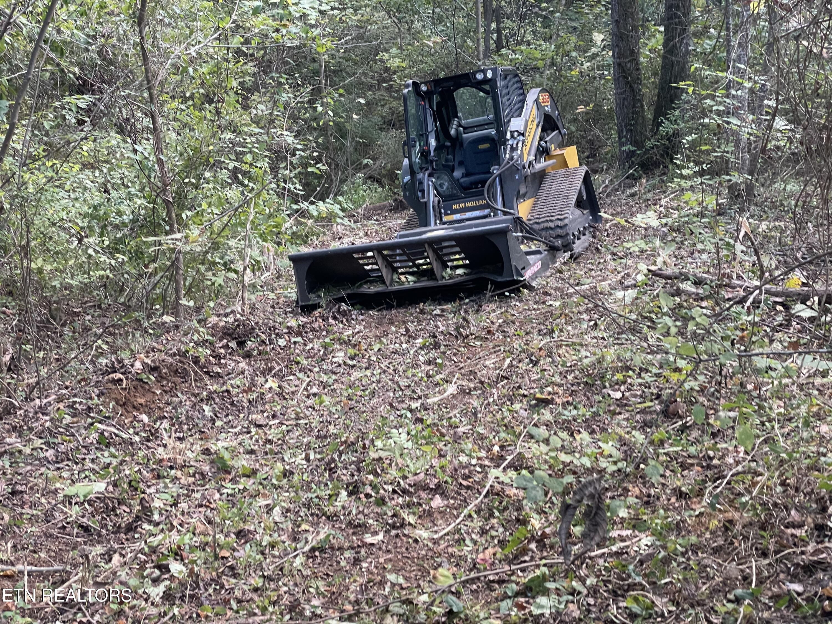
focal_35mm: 52
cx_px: 416
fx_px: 1250
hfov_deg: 36.8
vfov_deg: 28.0
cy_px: 312
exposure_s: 1/64
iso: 200
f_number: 2
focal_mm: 6
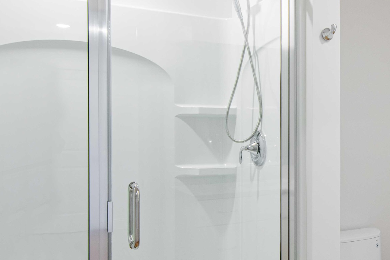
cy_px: 136
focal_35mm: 38
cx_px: 336
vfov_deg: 35.0
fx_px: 412
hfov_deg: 46.7
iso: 200
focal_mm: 11
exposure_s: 1/13
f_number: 6.3
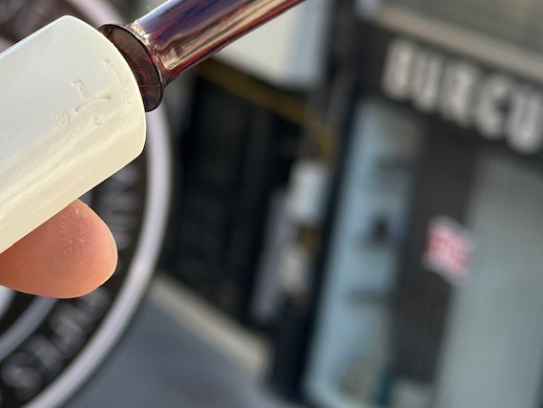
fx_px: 1694
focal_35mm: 108
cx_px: 30
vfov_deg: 13.7
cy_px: 124
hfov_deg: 17.9
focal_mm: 6.86
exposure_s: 1/651
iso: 64
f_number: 1.78
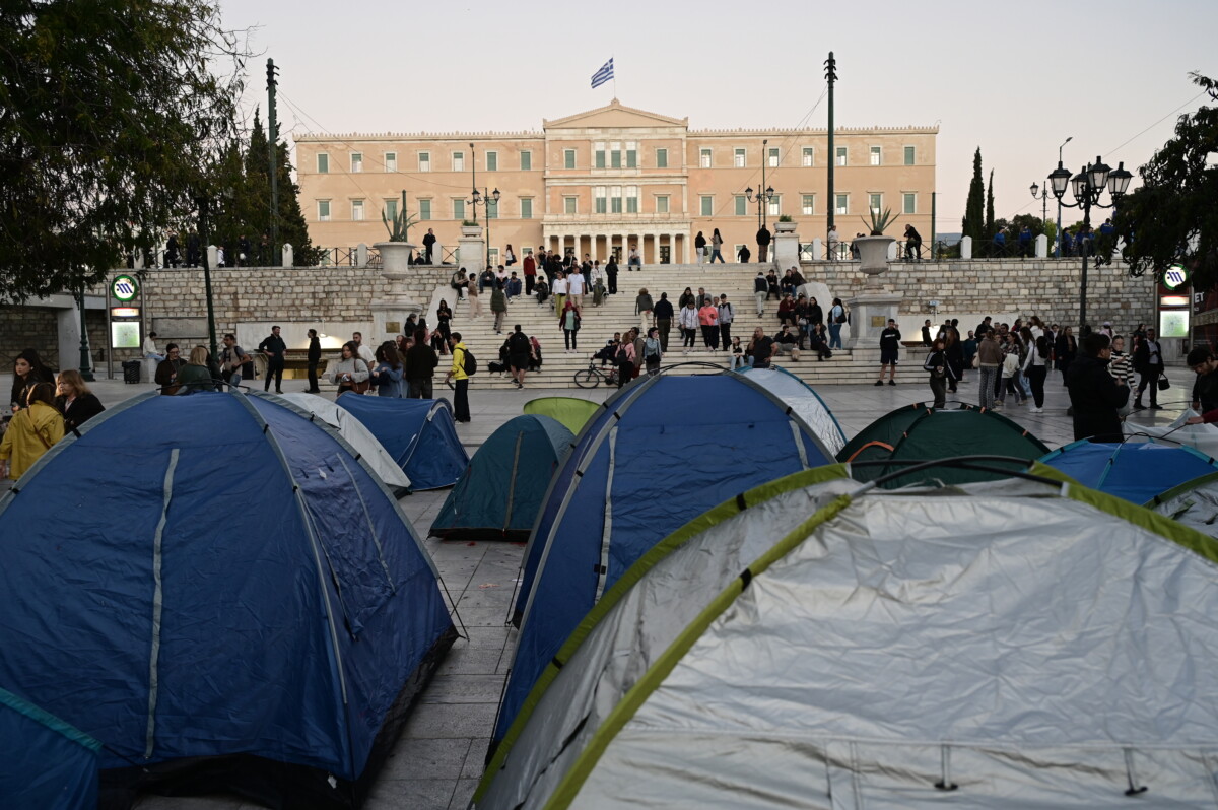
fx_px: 980
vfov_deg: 44.9
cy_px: 405
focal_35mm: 29
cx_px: 609
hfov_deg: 63.7
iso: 800
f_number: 4.5
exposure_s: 1/100
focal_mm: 29
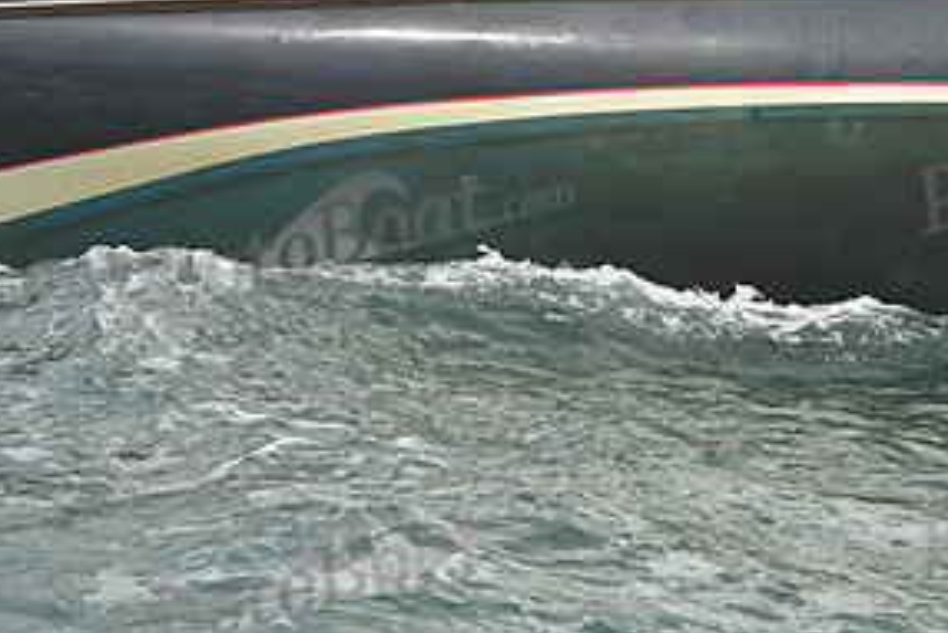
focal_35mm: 142
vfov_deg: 9.6
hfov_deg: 14.4
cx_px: 749
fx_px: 3741
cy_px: 22
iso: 320
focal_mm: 70
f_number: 10
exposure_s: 1/1250
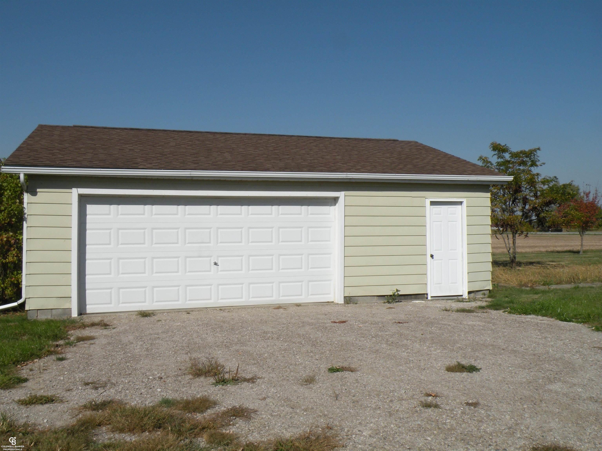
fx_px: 574
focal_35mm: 33
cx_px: 301
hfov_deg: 55.4
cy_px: 226
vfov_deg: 42.9
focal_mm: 5.8
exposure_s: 1/426
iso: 64
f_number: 8
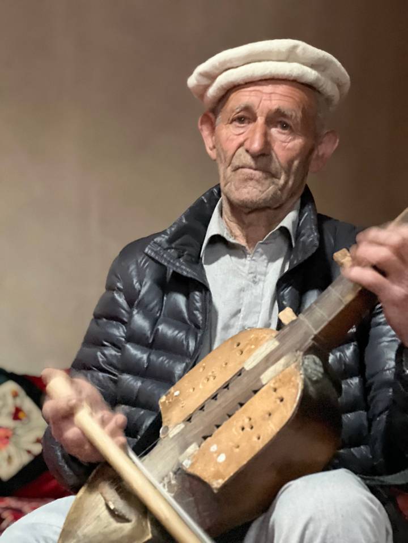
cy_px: 272
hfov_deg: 19.1
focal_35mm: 77
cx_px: 204
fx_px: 1210
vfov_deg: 25.3
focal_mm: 9
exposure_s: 1/15
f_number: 2.8
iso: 2000
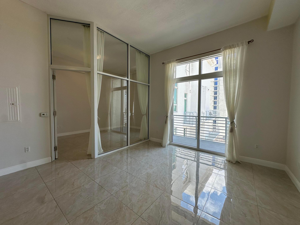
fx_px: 121
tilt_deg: -3.0
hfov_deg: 102.1
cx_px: 150
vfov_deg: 85.7
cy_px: 112
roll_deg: -0.5
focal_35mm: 14
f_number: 2.2
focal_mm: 2.22
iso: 40
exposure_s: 1/175
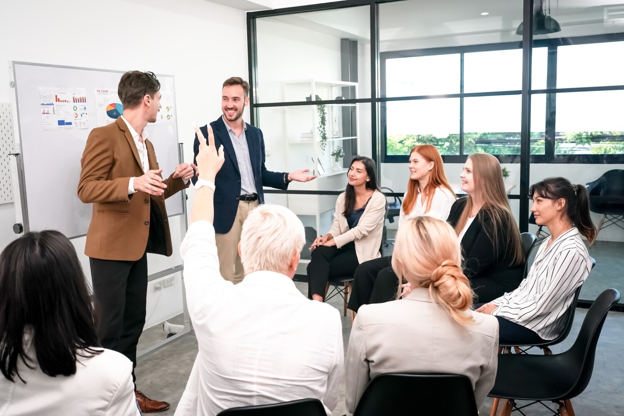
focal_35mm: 35
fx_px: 607
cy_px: 208
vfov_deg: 37.9
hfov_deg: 54.4
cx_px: 312
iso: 2000
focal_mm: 35
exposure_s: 1/125
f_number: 5.6
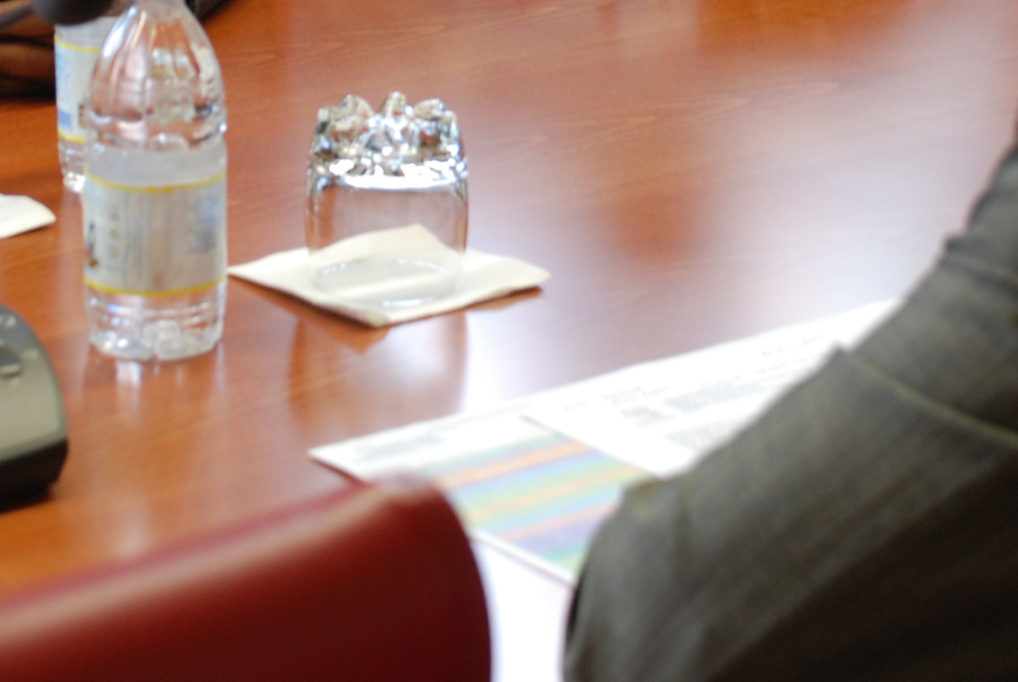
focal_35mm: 130
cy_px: -101
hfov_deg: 15.7
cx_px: 396
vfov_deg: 10.4
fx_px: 3687
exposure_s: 1/30
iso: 320
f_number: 4.5
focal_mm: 35
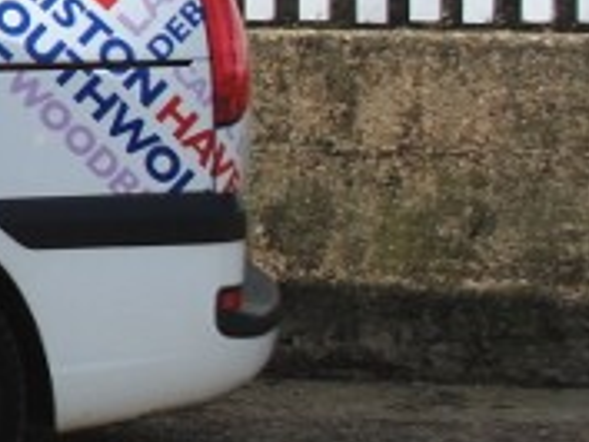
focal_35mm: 183
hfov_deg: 9.8
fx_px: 3116
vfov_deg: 8.0
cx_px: -729
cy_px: -103
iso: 100
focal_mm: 28
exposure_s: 1/250
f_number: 8
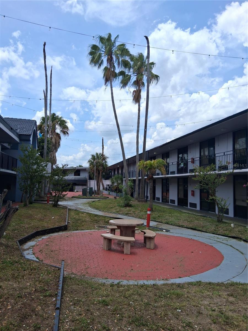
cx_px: 124
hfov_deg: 53.1
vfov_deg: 67.3
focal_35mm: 26
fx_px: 248
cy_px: 166
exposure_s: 1/917
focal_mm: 3.98
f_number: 1.8
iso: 25
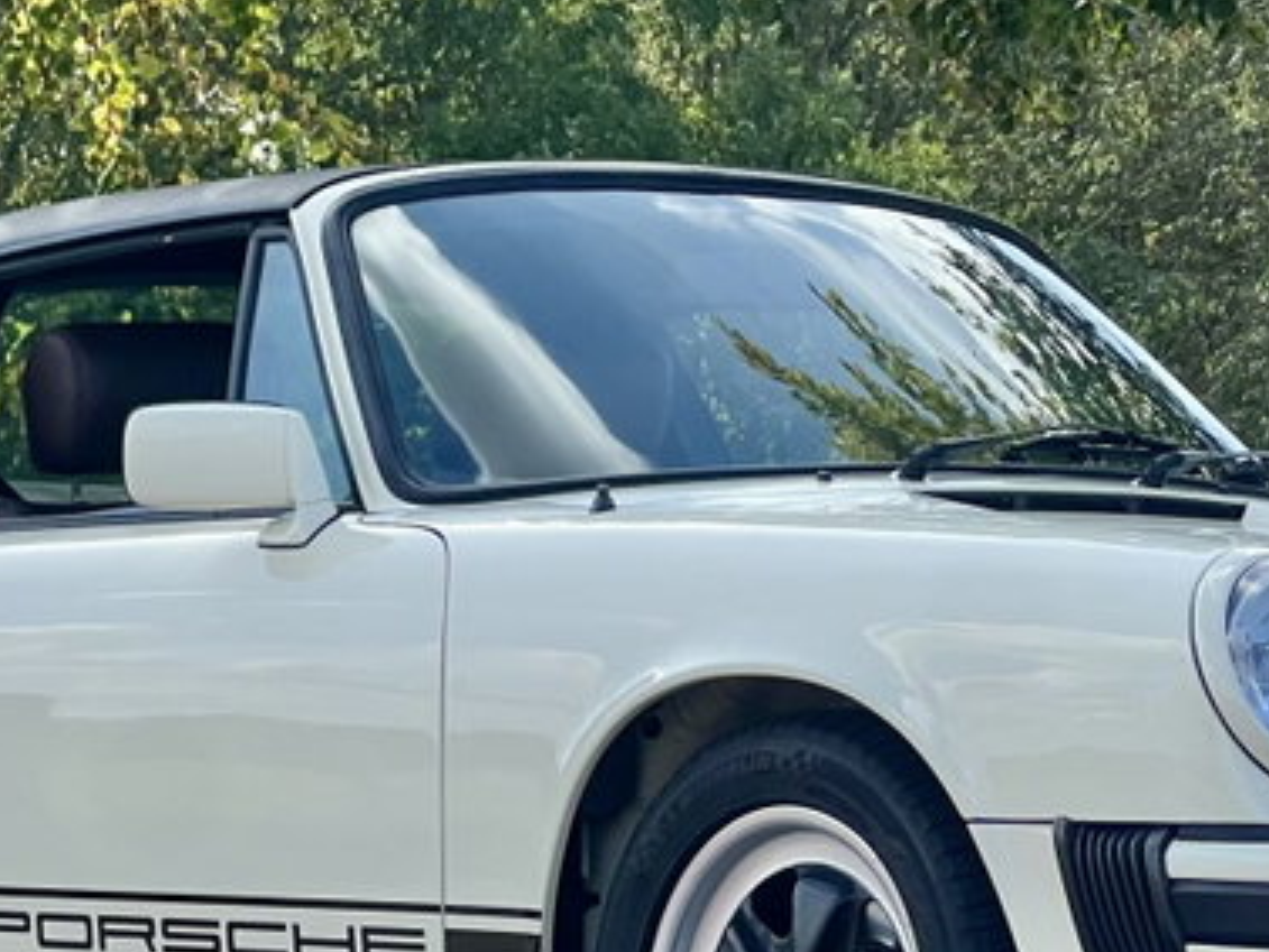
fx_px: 7664
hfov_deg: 9.5
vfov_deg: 7.1
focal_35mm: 209
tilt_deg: +1.0
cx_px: 771
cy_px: 582
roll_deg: +1.6
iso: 32
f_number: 2.8
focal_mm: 9
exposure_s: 1/595
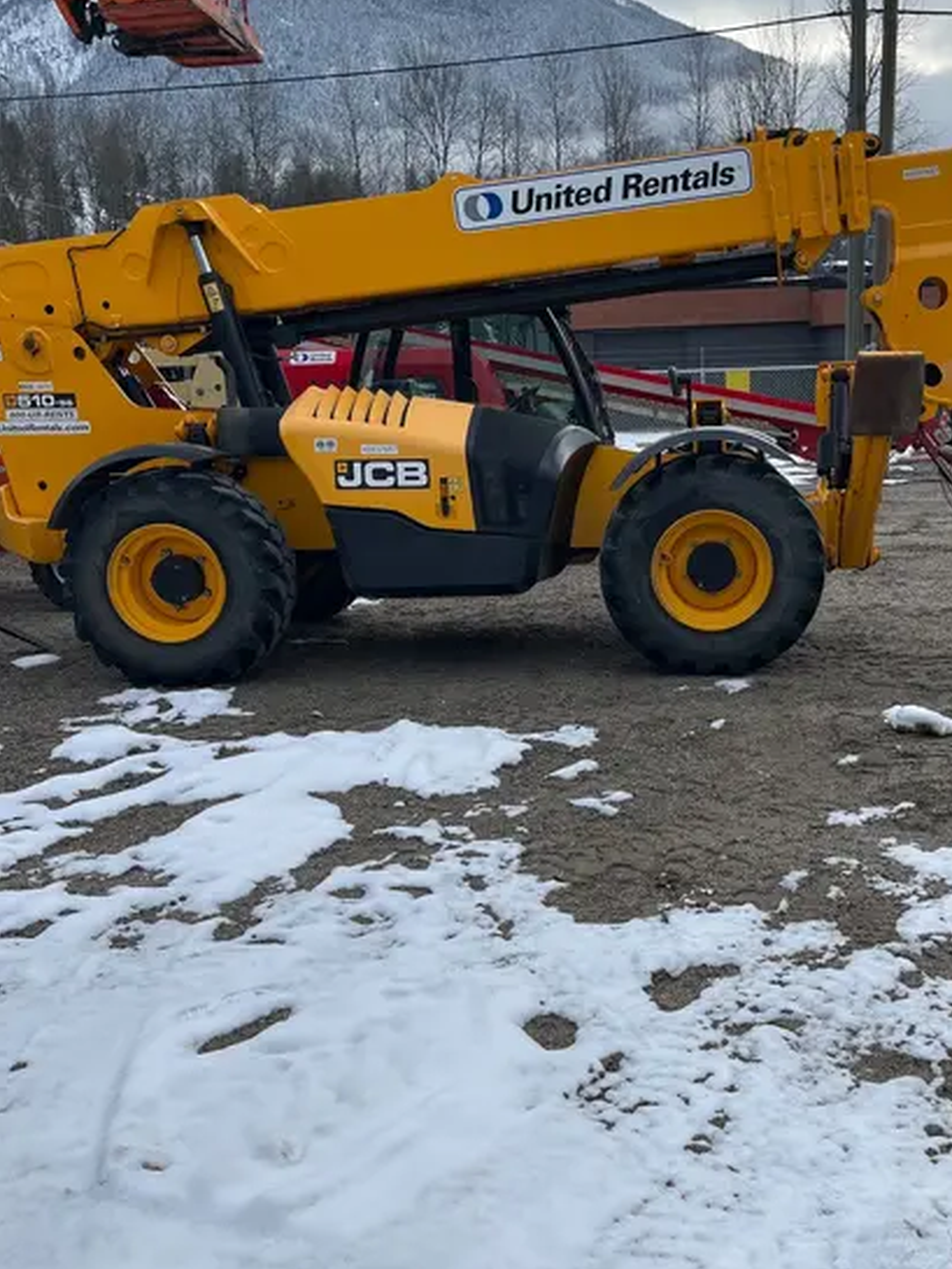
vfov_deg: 52.6
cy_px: 655
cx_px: 638
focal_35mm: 35
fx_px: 1283
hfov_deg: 40.2
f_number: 1.6
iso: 50
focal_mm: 5.1
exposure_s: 1/1497
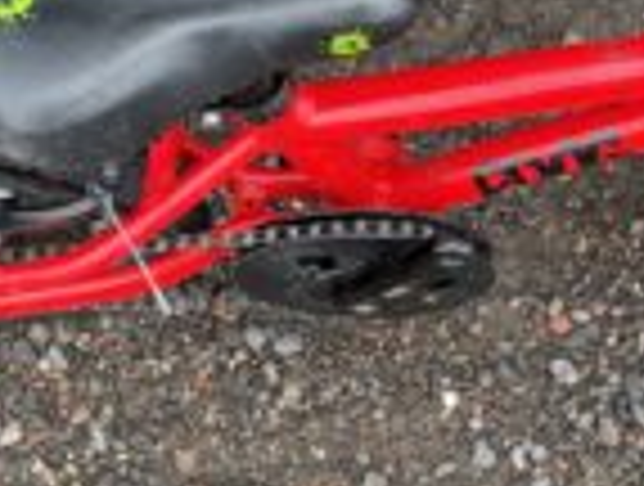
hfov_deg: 22.2
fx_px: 1623
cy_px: 32
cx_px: 500
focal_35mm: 87
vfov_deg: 16.8
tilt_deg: -73.6
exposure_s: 1/270
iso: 32
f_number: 1.6
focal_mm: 4.2
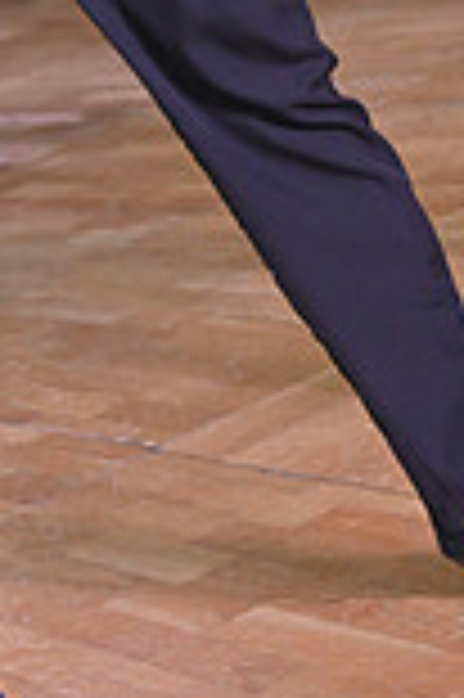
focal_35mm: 172
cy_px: -351
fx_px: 3333
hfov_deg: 8.0
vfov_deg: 11.5
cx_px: 363
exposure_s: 1/320
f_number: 5
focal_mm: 46
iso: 2500
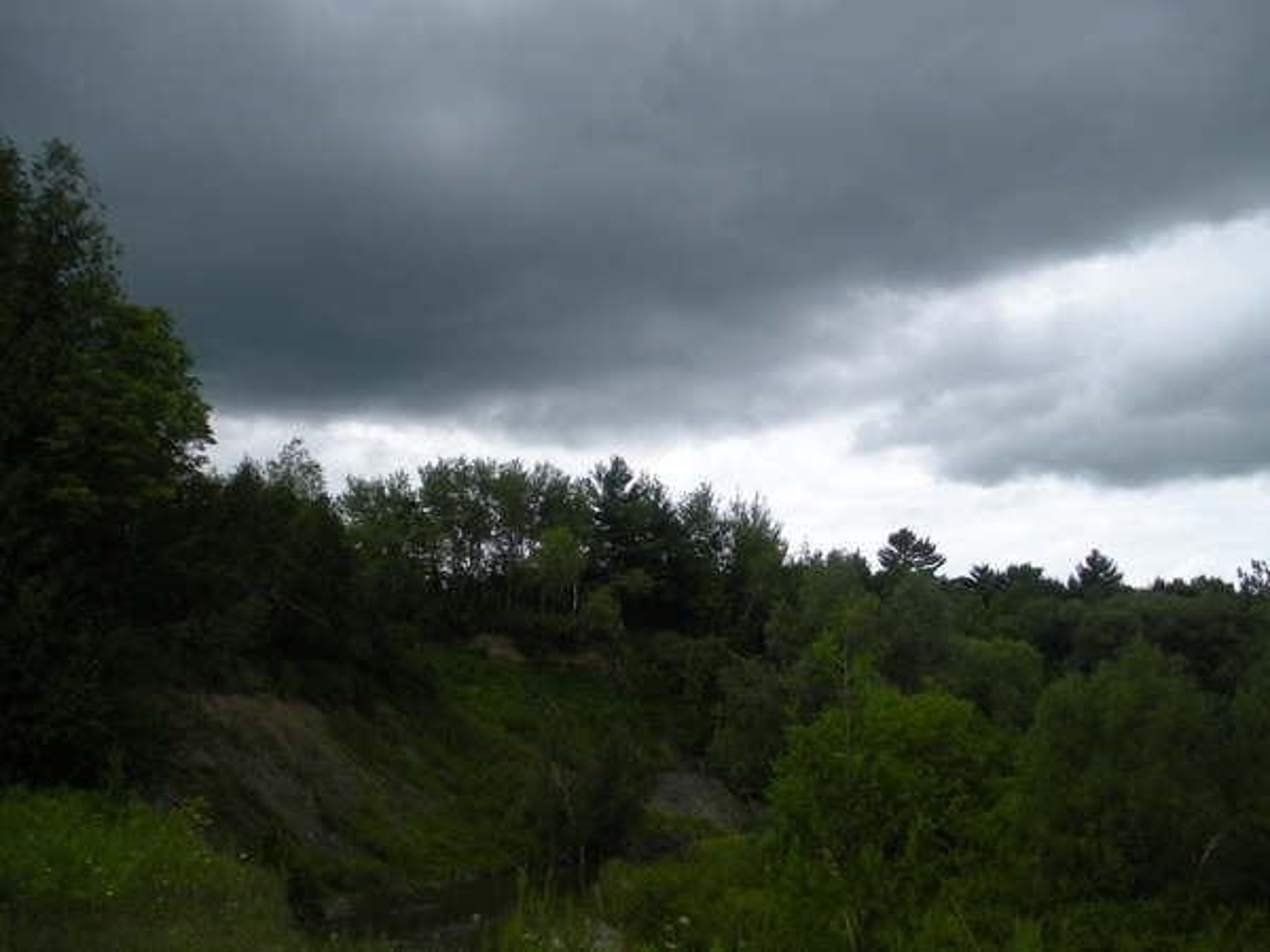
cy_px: 476
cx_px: 635
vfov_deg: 39.7
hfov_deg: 51.4
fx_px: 1321
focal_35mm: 36
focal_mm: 6.3
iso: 64
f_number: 3.5
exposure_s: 1/446
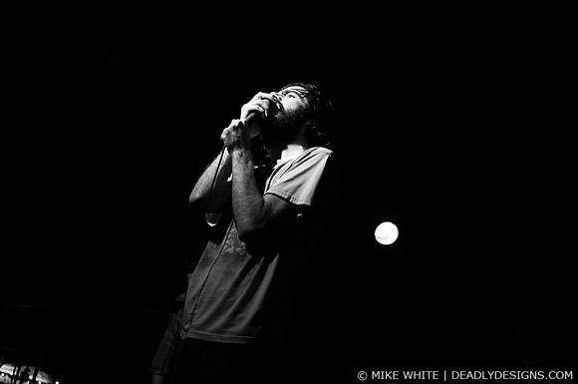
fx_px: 842
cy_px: 192
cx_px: 289
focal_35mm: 52
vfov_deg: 25.7
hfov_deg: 37.9
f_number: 2.8
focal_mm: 35
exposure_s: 1/80
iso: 1250
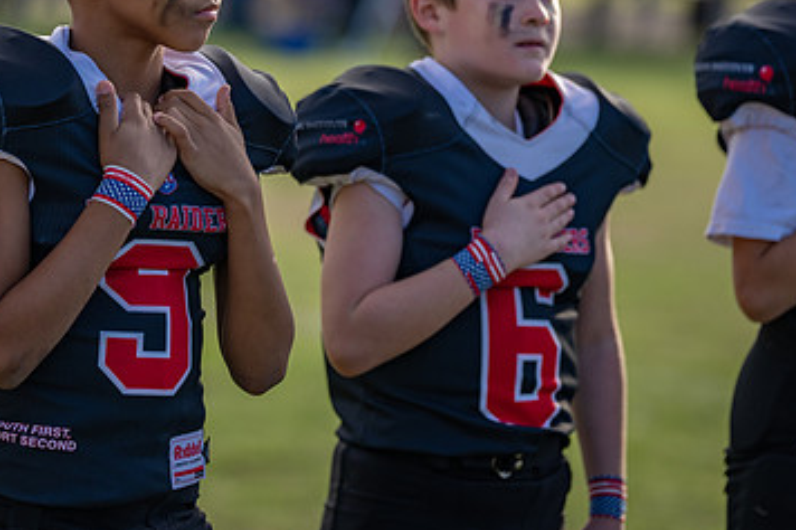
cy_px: 102
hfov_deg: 9.1
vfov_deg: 6.1
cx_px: 239
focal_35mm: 225
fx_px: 4972
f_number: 2.8
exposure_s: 1/640
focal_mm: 138
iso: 100
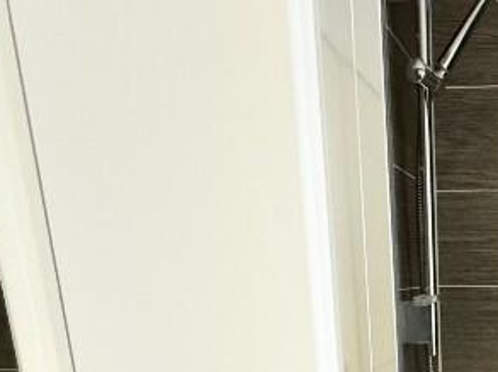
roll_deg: -0.4
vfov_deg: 25.4
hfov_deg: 34.7
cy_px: 489
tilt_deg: -16.5
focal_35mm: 49
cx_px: 518
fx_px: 704
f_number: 2.2
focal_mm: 2.22
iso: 1000
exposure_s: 1/50
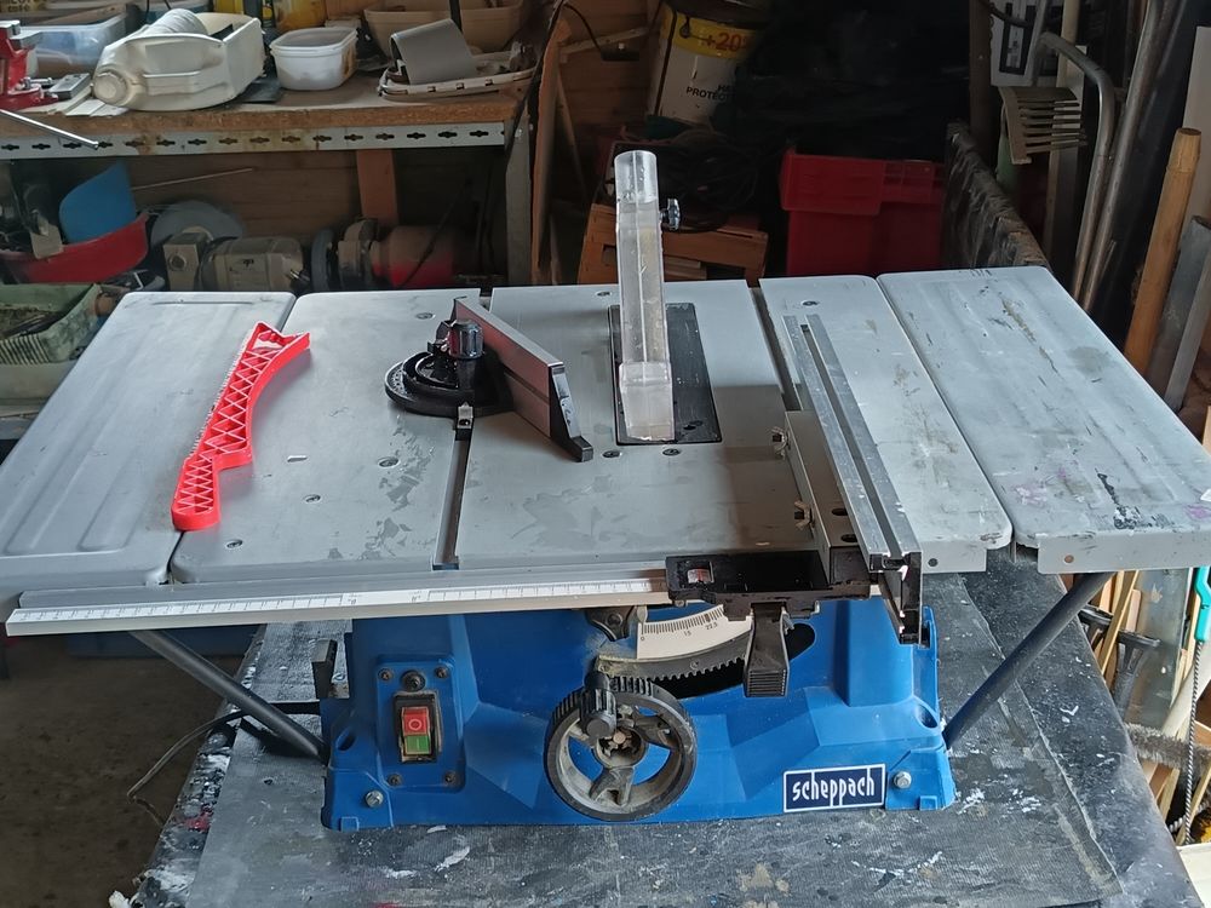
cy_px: 454
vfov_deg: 30.3
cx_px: 606
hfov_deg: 39.7
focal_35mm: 48
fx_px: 1679
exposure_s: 1/50
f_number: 1.75
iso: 585
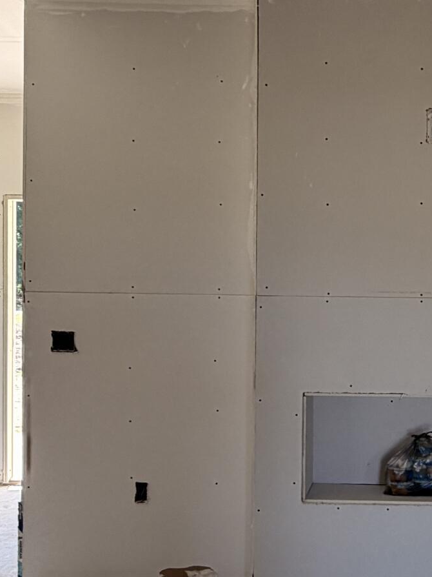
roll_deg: -2.7
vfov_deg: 40.4
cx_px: 427
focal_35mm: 47
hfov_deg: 29.0
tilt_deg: +1.6
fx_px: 782
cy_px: 302
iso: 80
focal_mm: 2.22
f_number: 2.2
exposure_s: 1/121
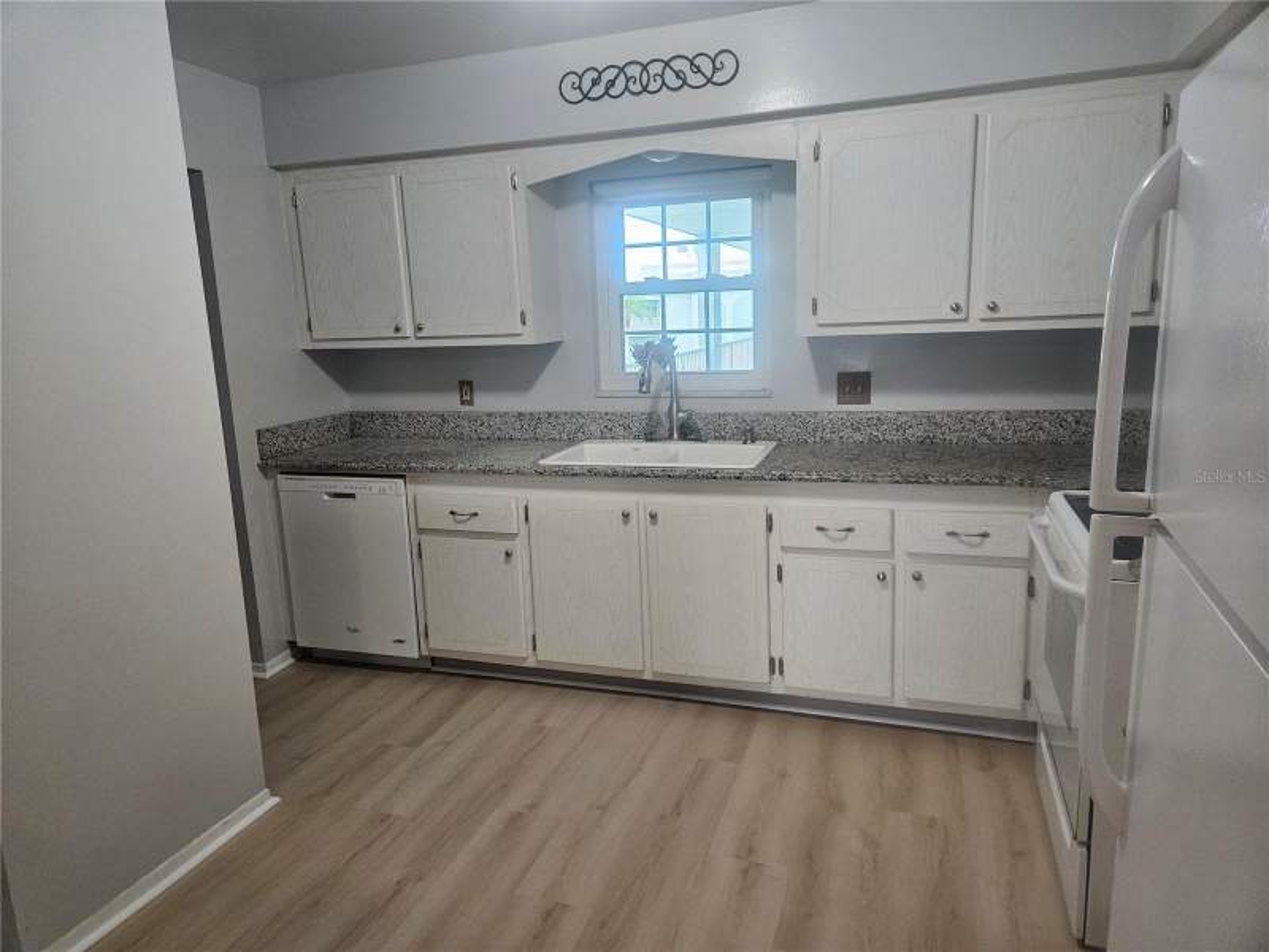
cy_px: 476
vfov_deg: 58.9
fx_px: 843
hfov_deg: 73.9
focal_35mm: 23
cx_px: 634
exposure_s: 1/120
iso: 500
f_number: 1.8
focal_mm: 5.4
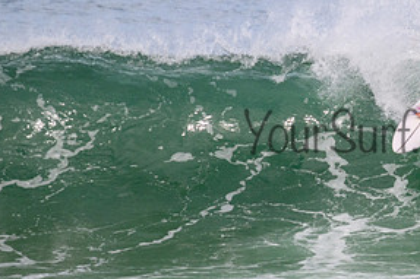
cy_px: 119
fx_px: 18853
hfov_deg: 1.3
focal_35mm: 1617
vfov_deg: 0.8
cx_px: 395
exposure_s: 1/2000
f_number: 11
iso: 1100
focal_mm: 800
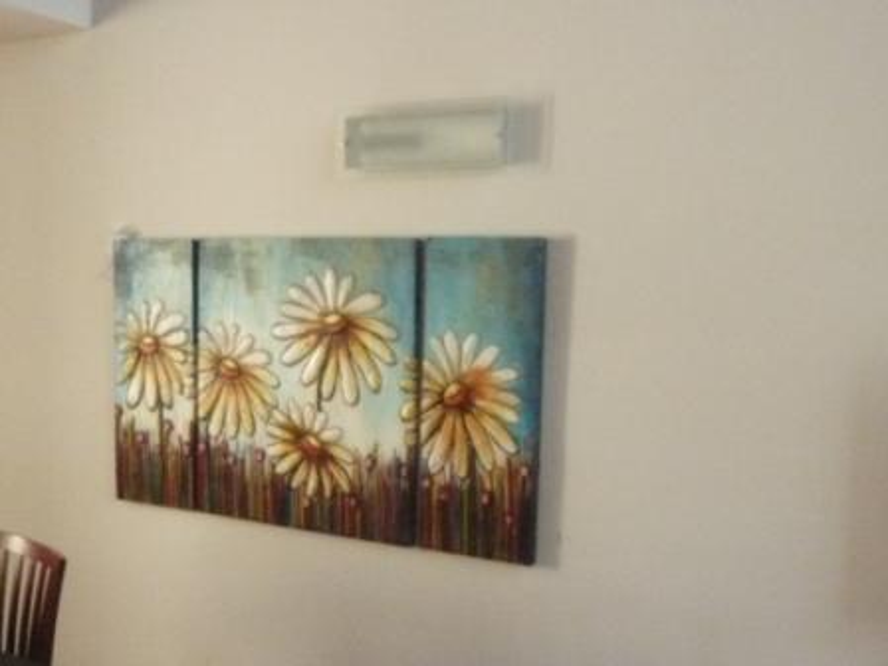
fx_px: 924
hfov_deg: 51.4
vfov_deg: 39.7
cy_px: 333
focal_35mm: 36
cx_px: 444
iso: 800
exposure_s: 1/60
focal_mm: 4.6
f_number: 2.8
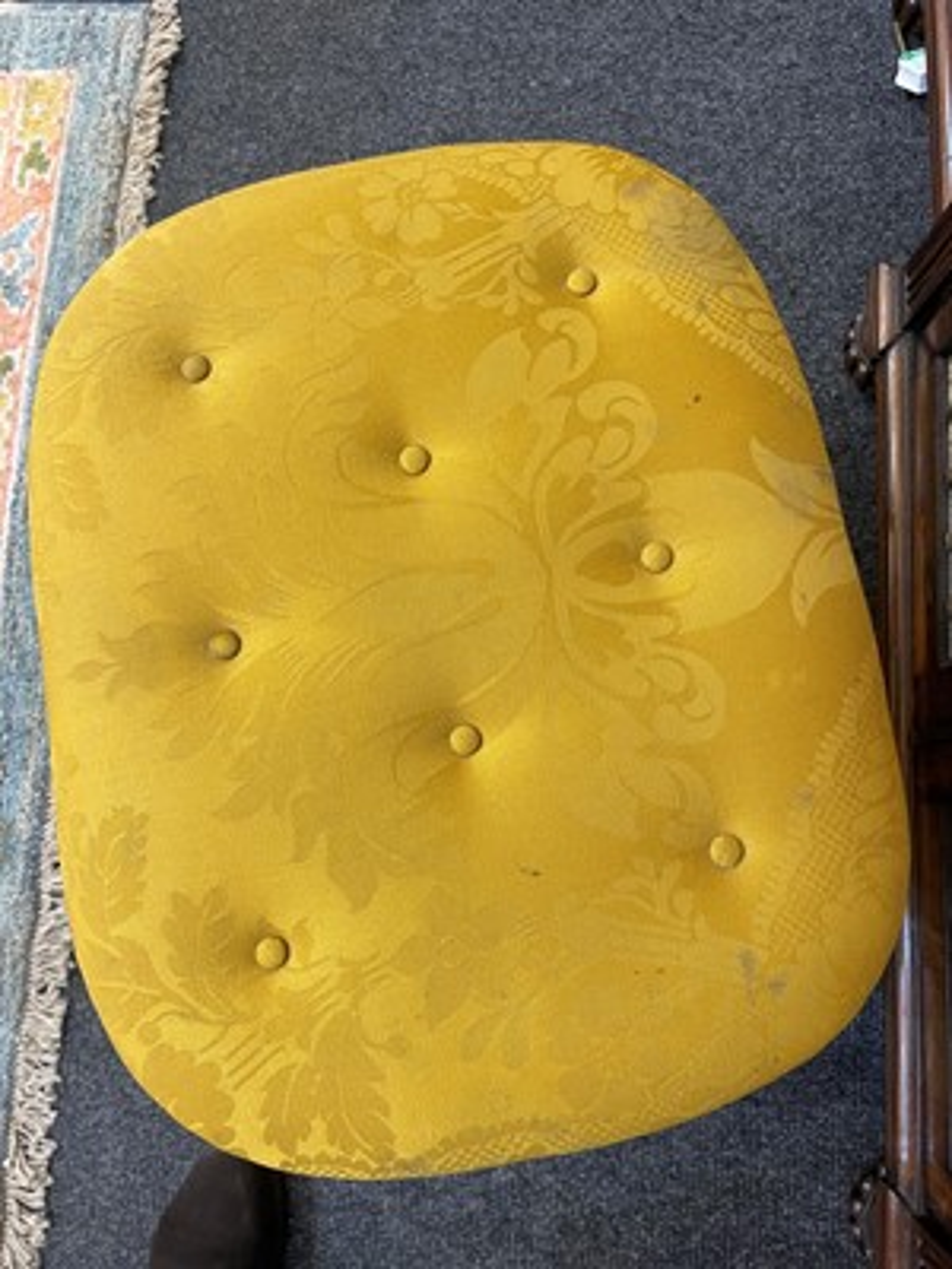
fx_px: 917
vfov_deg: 69.4
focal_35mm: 25
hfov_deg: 54.9
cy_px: 634
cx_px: 476
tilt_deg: -78.3
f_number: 1.6
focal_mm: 5.1
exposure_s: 1/50
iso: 125
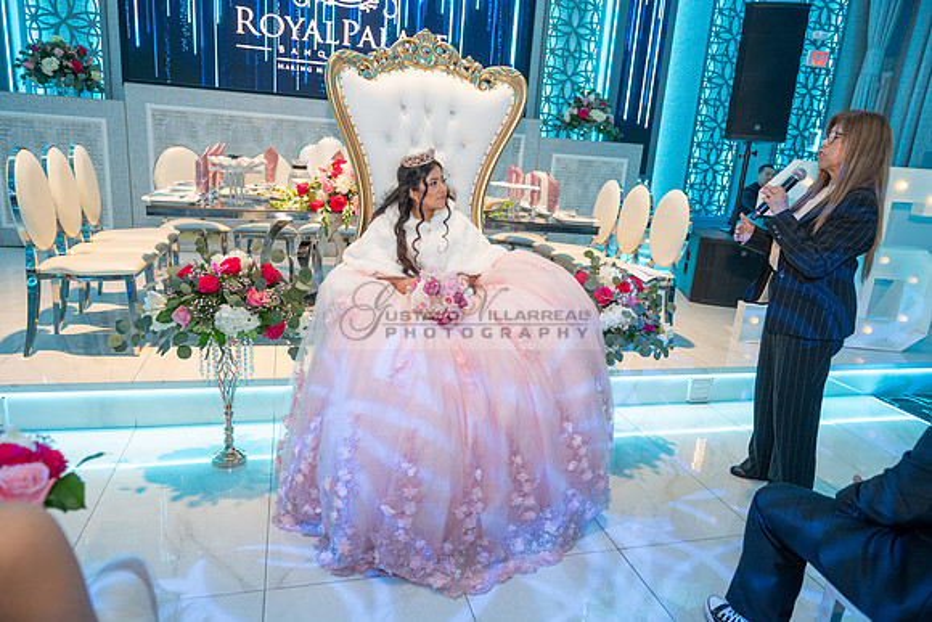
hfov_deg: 73.7
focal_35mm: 24
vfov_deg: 53.2
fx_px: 621
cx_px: 466
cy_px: 311
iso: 1000
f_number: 3.5
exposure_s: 1/125
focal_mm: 24
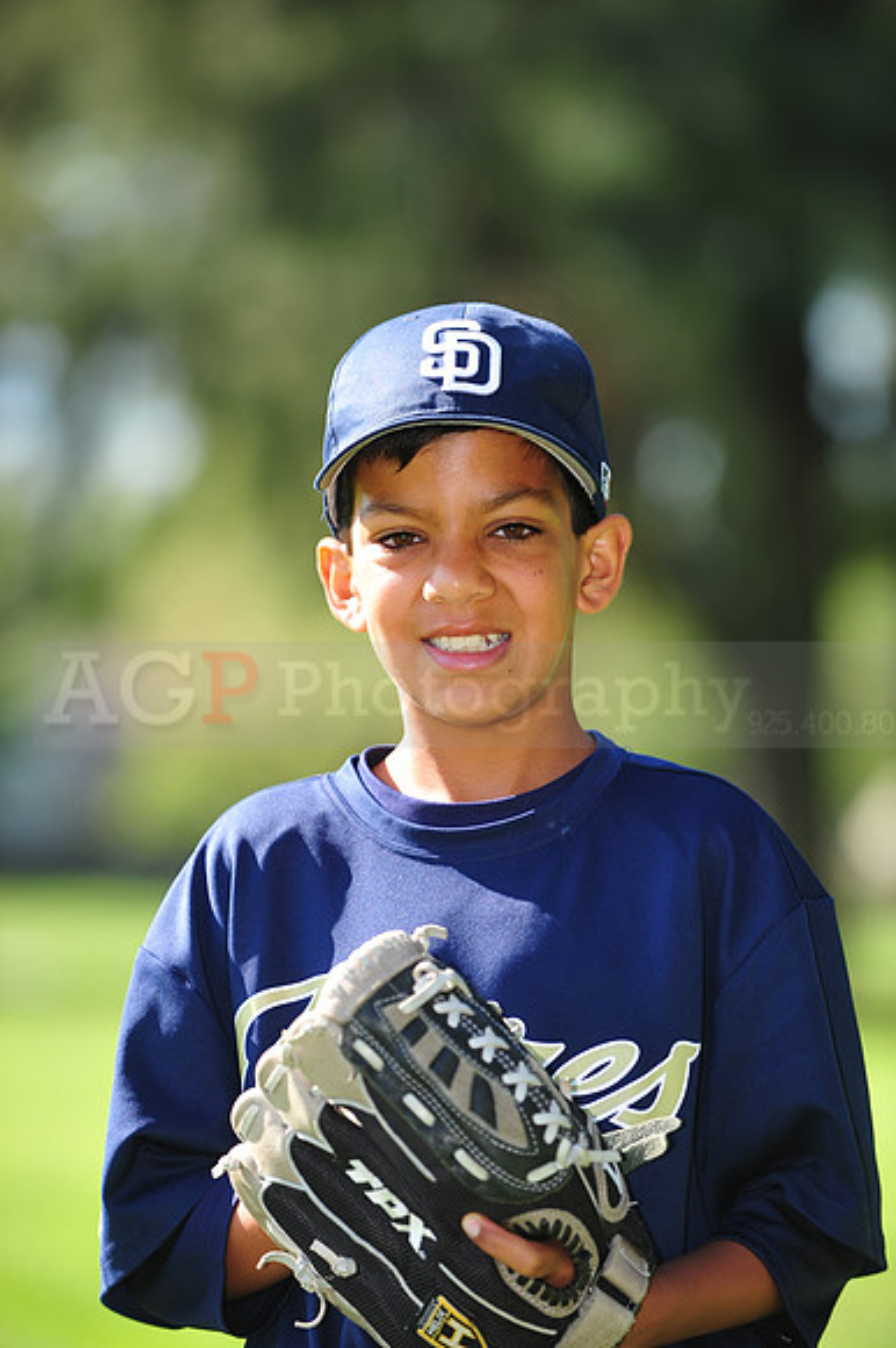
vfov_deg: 10.3
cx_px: 448
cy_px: 674
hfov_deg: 6.9
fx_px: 7475
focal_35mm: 200
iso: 200
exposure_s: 1/400
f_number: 4.5
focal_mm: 200
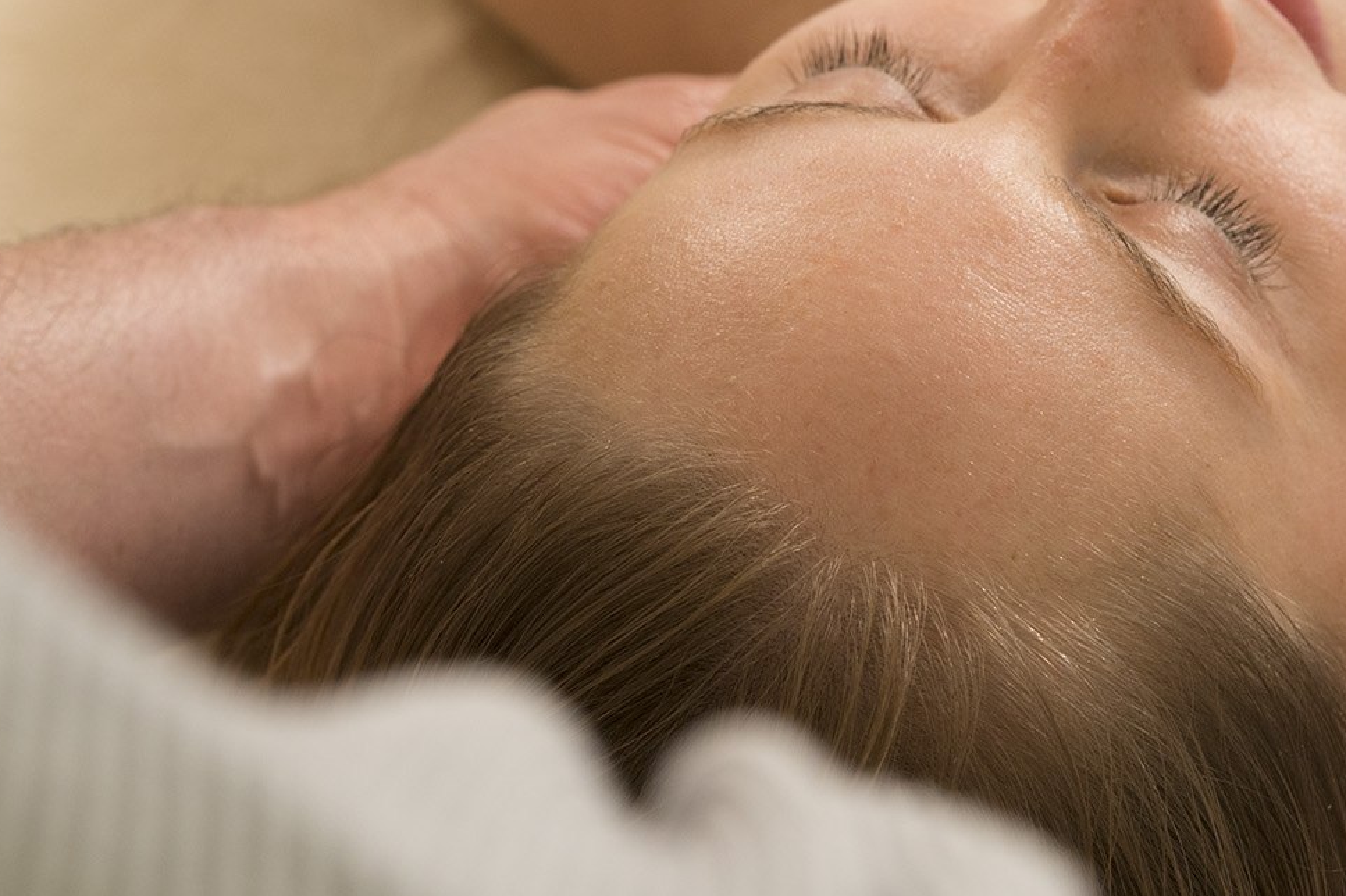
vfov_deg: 5.5
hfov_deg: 8.3
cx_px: 747
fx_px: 9270
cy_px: 235
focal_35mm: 248
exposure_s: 1/60
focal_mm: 120
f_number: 6.3
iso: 400
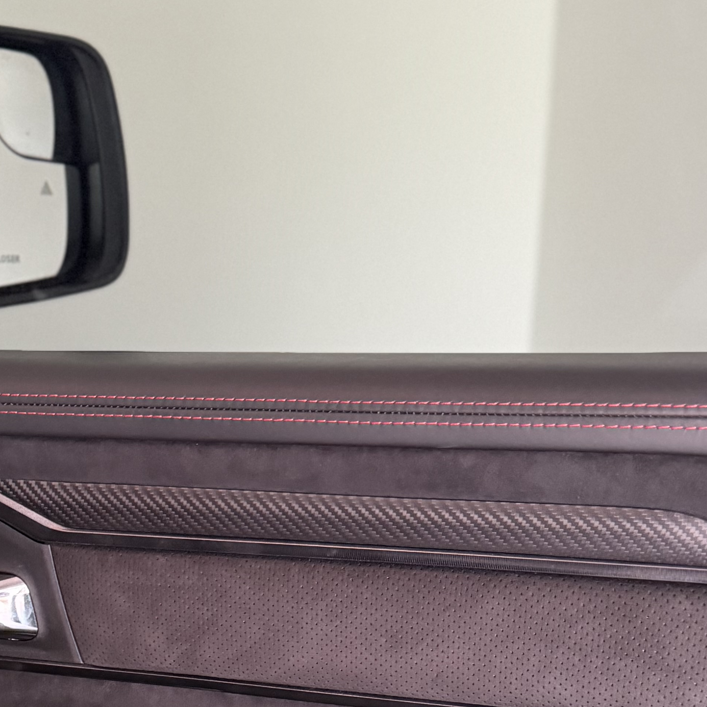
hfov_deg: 26.9
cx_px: 180
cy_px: 671
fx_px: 1456
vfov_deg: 26.2
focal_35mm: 63
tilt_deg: -17.6
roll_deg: -1.0
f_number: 1.78
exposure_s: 1/40
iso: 640
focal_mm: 6.76
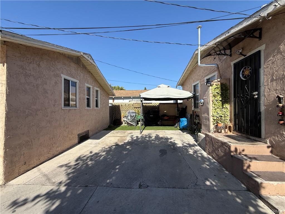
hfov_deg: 102.1
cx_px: 142
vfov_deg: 85.7
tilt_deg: +0.6
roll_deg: +0.0
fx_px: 115
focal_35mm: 14
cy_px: 107
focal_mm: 2.22
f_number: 2.2
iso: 50
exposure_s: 1/1901
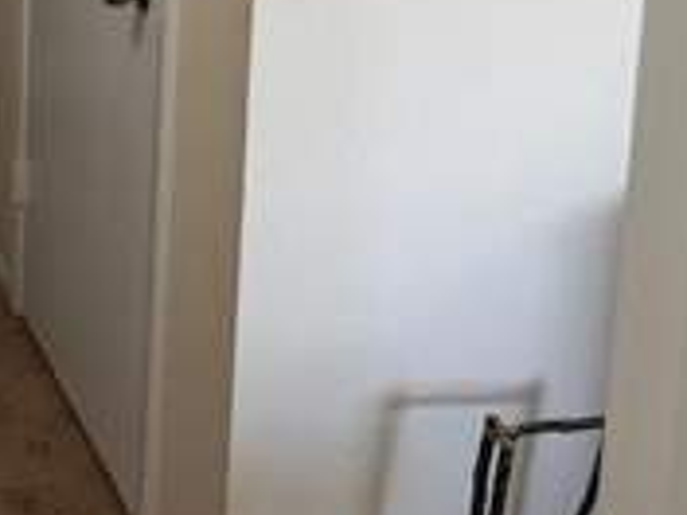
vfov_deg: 19.5
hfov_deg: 24.5
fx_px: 1409
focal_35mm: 71
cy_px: -105
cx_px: -164
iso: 80
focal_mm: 5.7
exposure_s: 1/60
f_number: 1.5
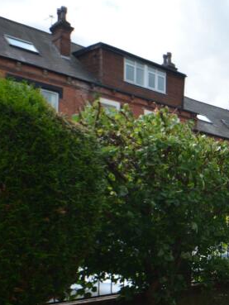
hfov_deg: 24.8
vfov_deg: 44.9
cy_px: 236
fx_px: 353
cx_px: 366
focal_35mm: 40
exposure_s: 1/250
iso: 180
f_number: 8
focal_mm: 10
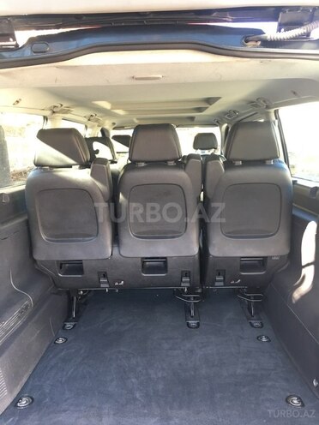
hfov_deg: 48.2
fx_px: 356
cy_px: 212
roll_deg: -0.5
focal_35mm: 29
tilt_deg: -11.5
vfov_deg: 61.7
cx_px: 160
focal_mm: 4.15
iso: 50
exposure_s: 1/33
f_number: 2.2
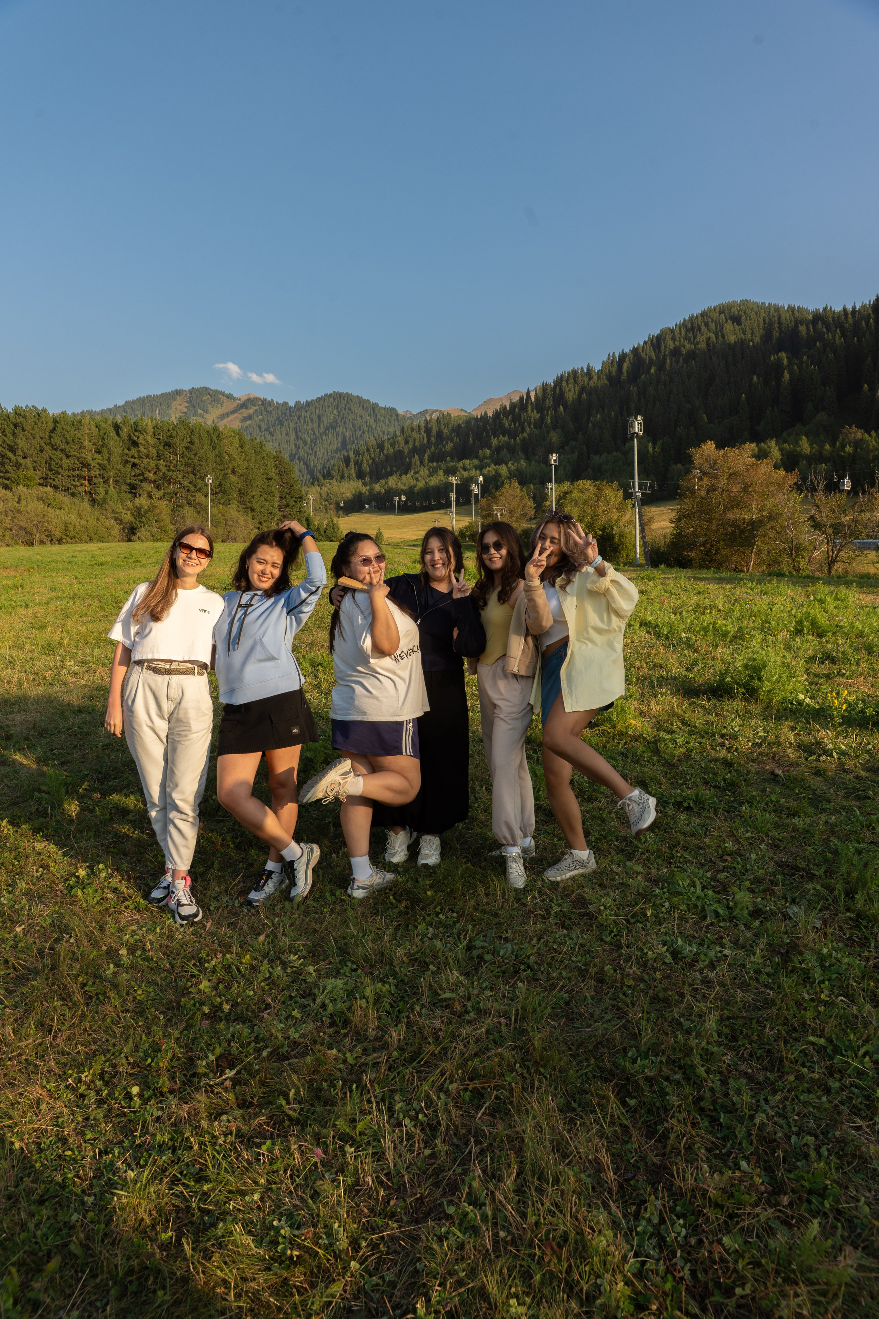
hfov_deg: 53.1
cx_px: 440
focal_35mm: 24
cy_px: 660
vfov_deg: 73.7
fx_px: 879
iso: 100
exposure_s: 1/125
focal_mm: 24
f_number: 8
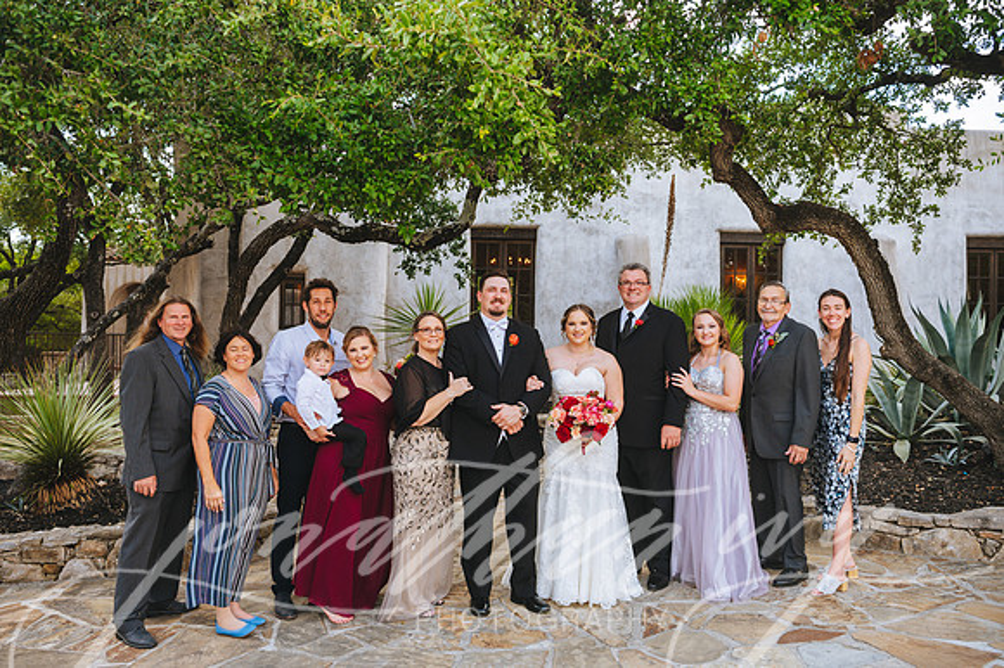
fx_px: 892
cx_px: 502
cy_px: 334
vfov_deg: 41.1
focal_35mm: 32
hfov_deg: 58.7
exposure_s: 1/160
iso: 200
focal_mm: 32
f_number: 3.5
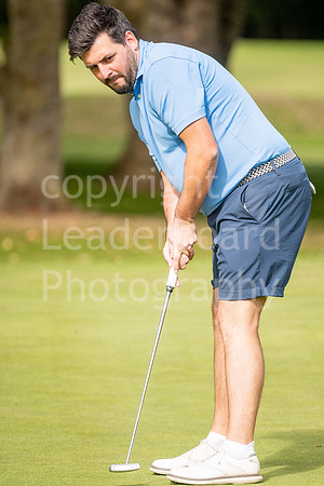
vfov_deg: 4.6
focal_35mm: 450
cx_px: 162
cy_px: 243
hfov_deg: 3.1
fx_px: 6075
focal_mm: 300
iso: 400
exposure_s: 1/2500
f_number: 4
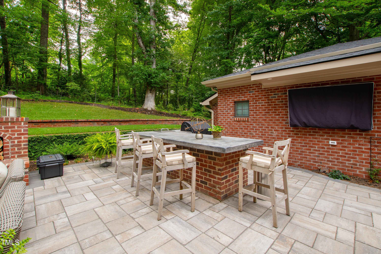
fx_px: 159
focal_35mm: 15
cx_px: 190
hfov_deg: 100.4
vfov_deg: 77.3
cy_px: 127
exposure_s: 1/20
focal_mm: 10
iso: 100
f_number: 8
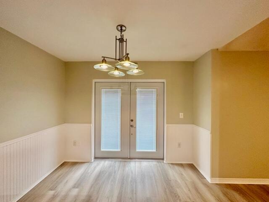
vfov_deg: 85.7
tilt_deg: -0.4
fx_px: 109
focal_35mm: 14
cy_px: 101
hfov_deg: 102.1
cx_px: 134
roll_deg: -0.3
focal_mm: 2.22
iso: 200
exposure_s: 1/120
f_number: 2.2
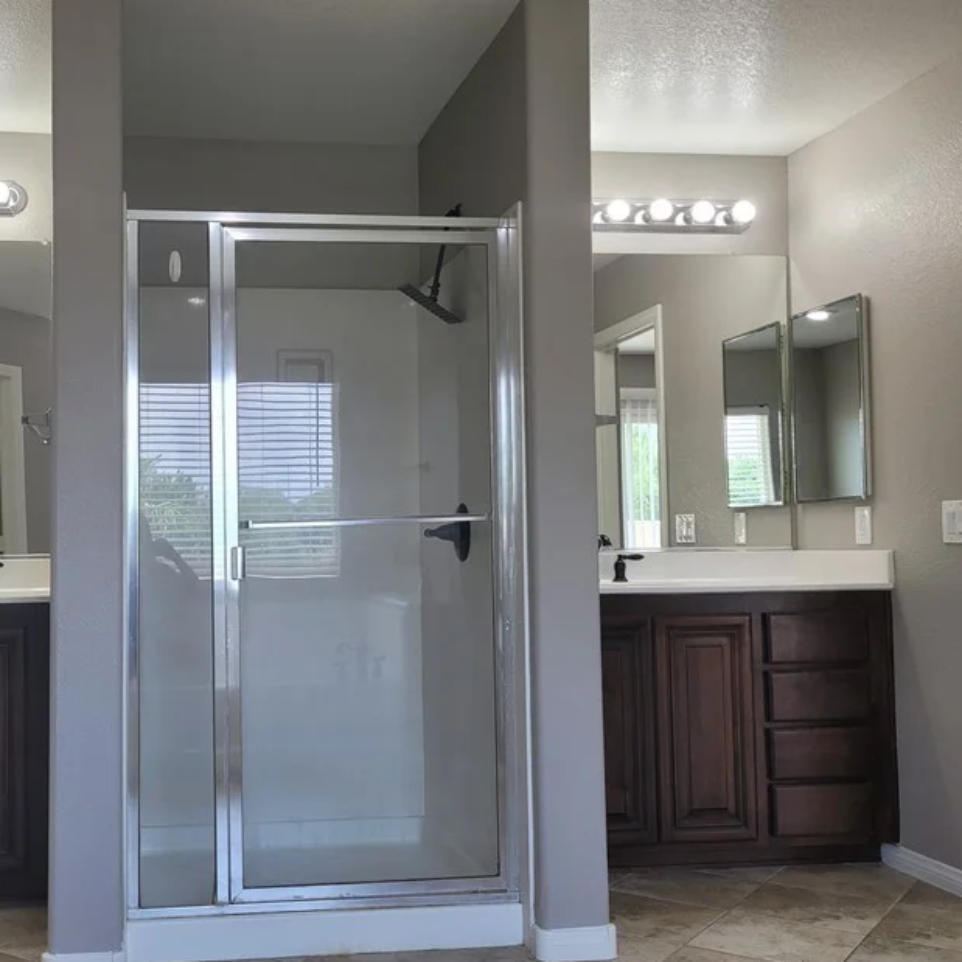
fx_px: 1195
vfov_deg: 43.8
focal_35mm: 38
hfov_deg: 42.9
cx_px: 280
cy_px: 507
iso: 50
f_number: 1.8
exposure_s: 1/120
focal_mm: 5.4
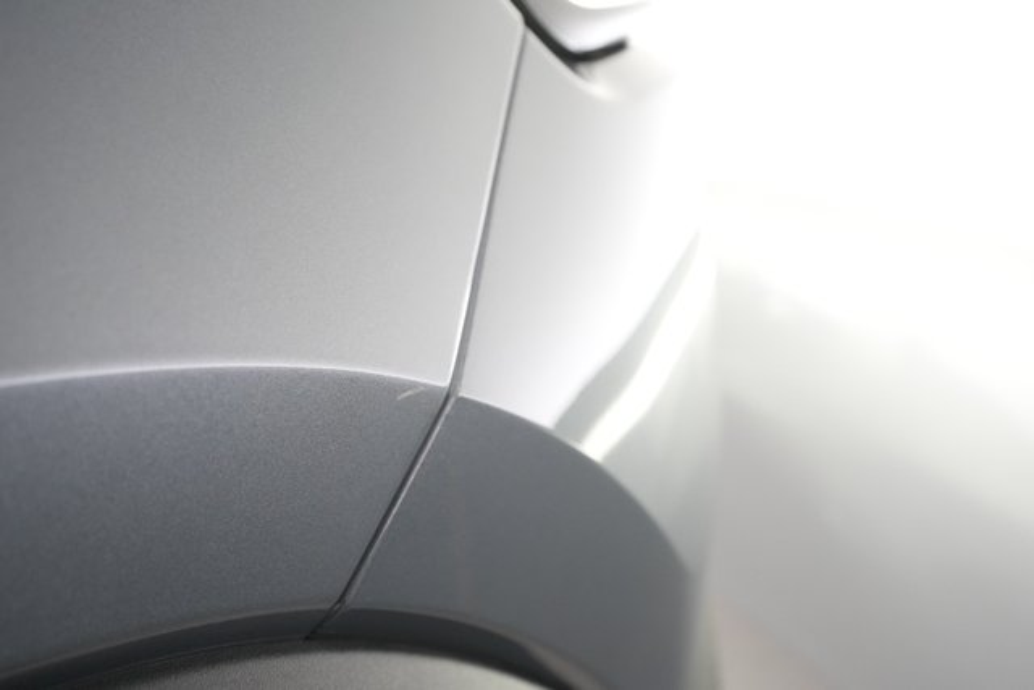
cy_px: 345
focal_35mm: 28
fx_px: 804
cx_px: 517
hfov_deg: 65.5
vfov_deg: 46.4
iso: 6400
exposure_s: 1/100
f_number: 5.6
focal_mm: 28
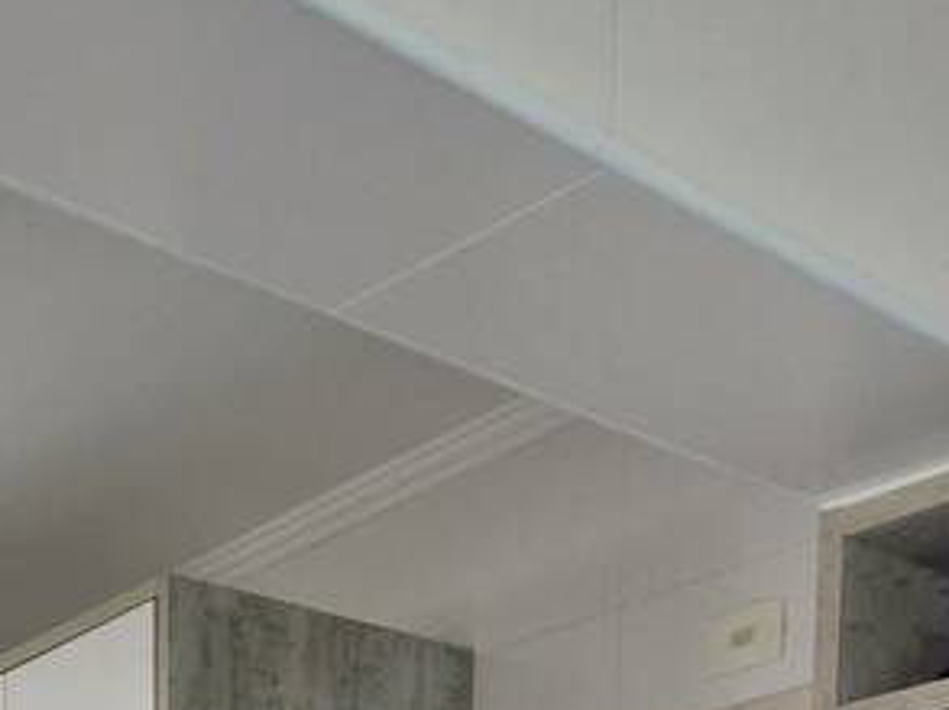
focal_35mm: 64
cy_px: 1459
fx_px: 1752
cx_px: 130
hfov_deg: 29.3
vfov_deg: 16.6
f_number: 2.2
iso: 64
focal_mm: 1.74
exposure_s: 1/60
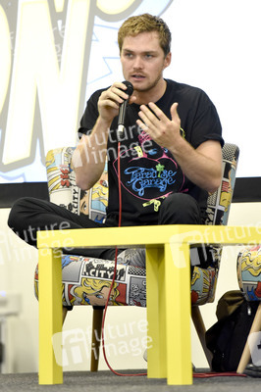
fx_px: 2179
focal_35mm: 200
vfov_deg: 10.3
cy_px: 196
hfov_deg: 6.9
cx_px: 130
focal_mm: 200
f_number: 3.5
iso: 4500
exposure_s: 1/125
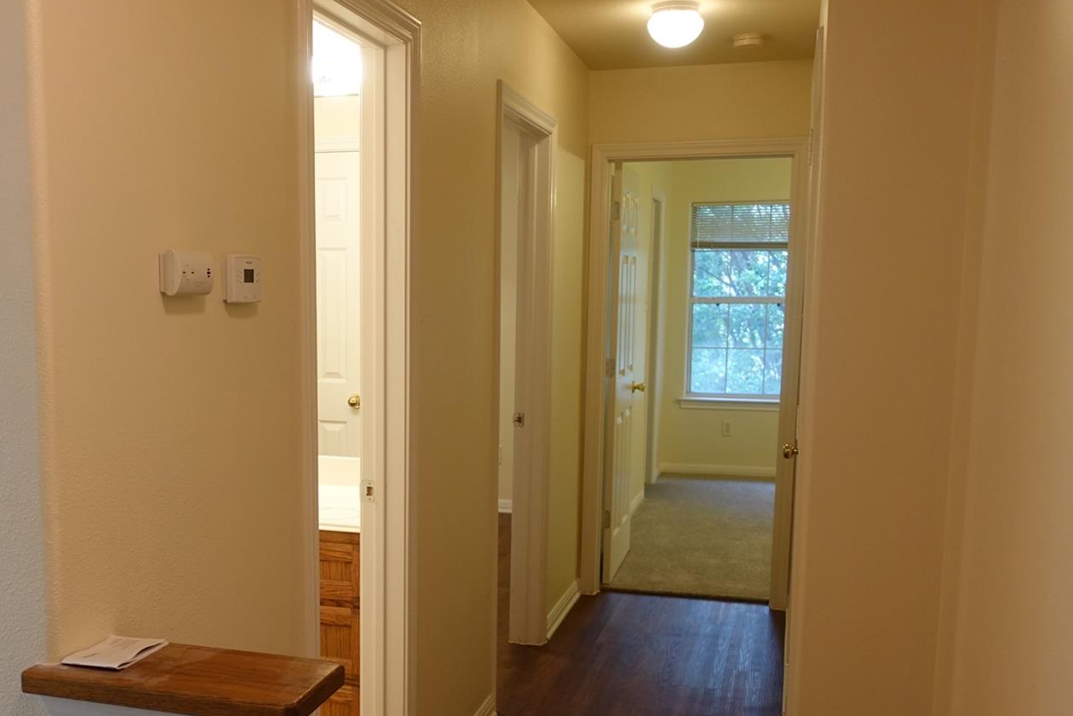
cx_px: 382
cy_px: 453
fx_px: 1162
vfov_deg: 34.0
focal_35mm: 39
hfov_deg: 48.9
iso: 200
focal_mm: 8.8
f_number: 1.8
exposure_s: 1/30
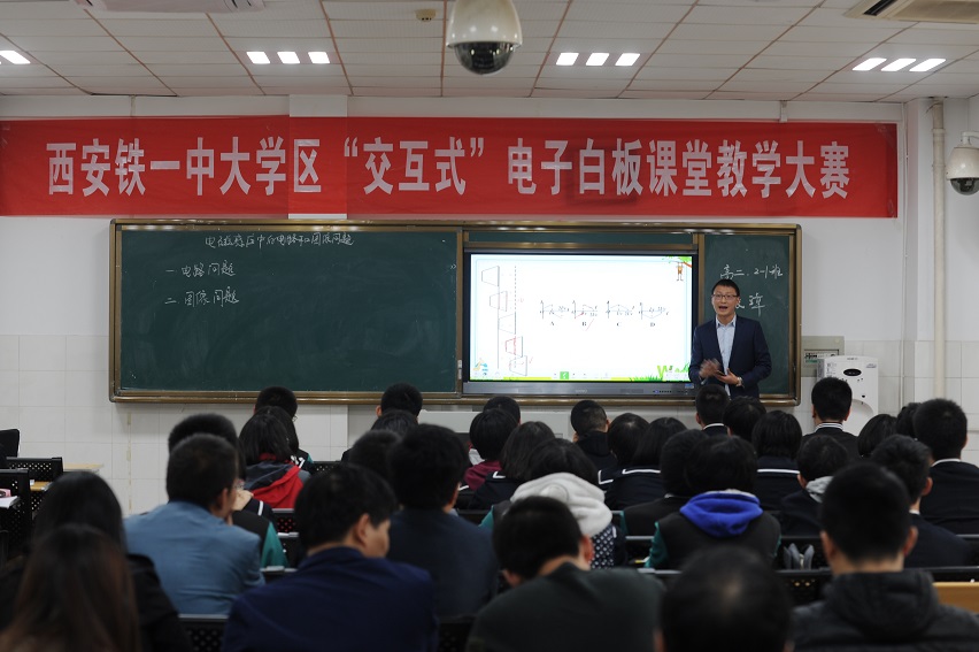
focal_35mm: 70
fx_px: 1902
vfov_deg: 19.4
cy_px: 326
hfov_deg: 28.9
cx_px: 490
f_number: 4
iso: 360
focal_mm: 70
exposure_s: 1/30
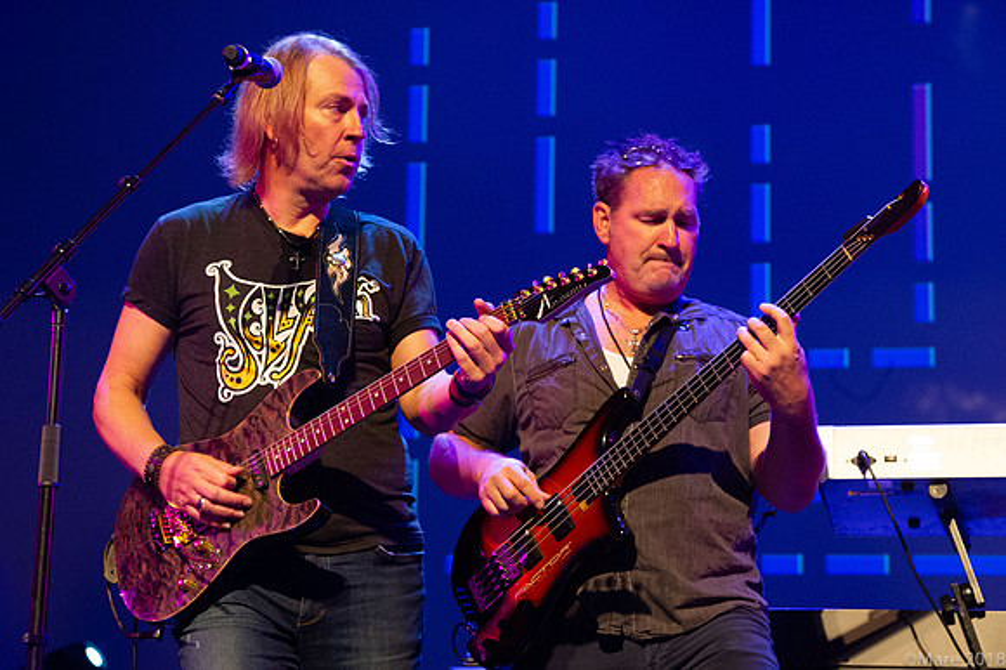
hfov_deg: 18.6
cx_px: 503
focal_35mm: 110
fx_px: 3072
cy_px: 335
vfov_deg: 12.4
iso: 8000
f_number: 7.1
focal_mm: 110
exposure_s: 1/125
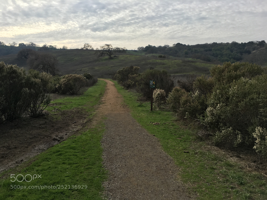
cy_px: 100
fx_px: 224
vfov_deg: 48.2
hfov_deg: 61.7
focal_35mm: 29
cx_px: 134
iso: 25
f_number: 2.2
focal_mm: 4.15
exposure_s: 1/1972
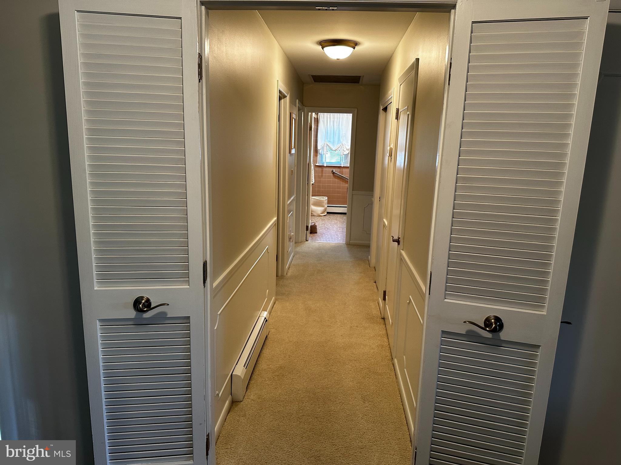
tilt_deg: -10.7
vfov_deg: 56.8
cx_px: 310
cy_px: 232
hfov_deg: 71.6
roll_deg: -2.1
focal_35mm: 24
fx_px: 431
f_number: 1.78
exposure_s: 1/60
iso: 160
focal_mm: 6.86
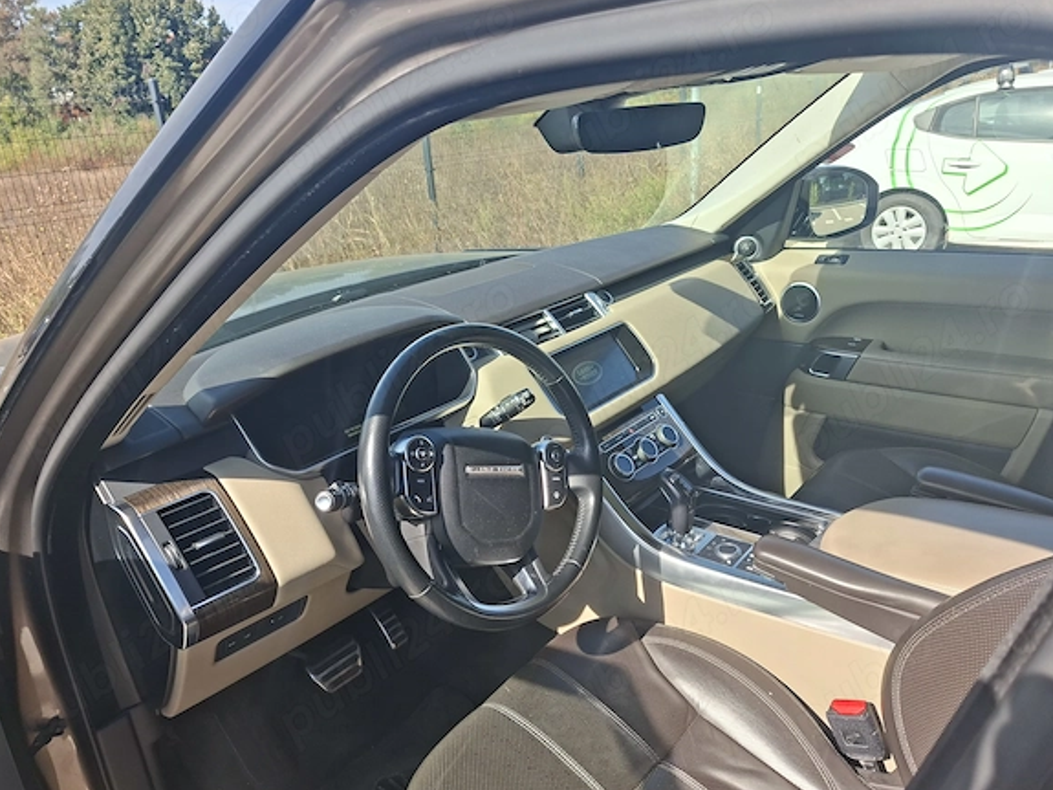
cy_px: 390
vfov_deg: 56.8
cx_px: 526
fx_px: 730
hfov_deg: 71.6
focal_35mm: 24
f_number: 1.8
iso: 50
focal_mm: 5.54
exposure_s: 1/868
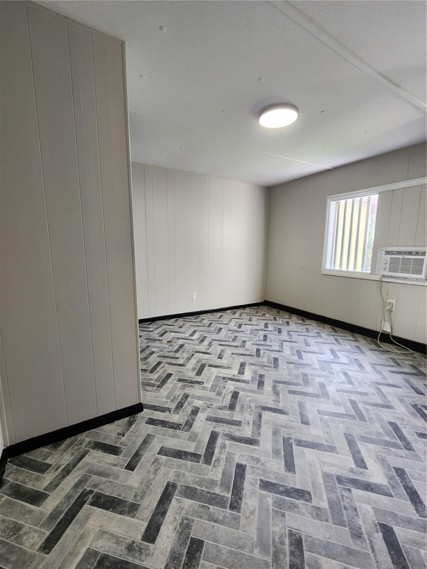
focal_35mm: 13
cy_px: 284
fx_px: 214
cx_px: 214
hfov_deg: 89.9
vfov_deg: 106.2
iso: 160
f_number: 2.2
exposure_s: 1/60
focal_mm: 2.2
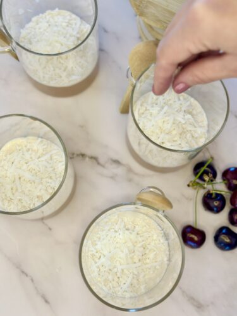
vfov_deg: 39.7
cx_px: 118
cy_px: 158
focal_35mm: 48
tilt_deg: -78.8
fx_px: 438
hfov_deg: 30.3
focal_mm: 6.86
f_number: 1.78
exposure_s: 1/209
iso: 80
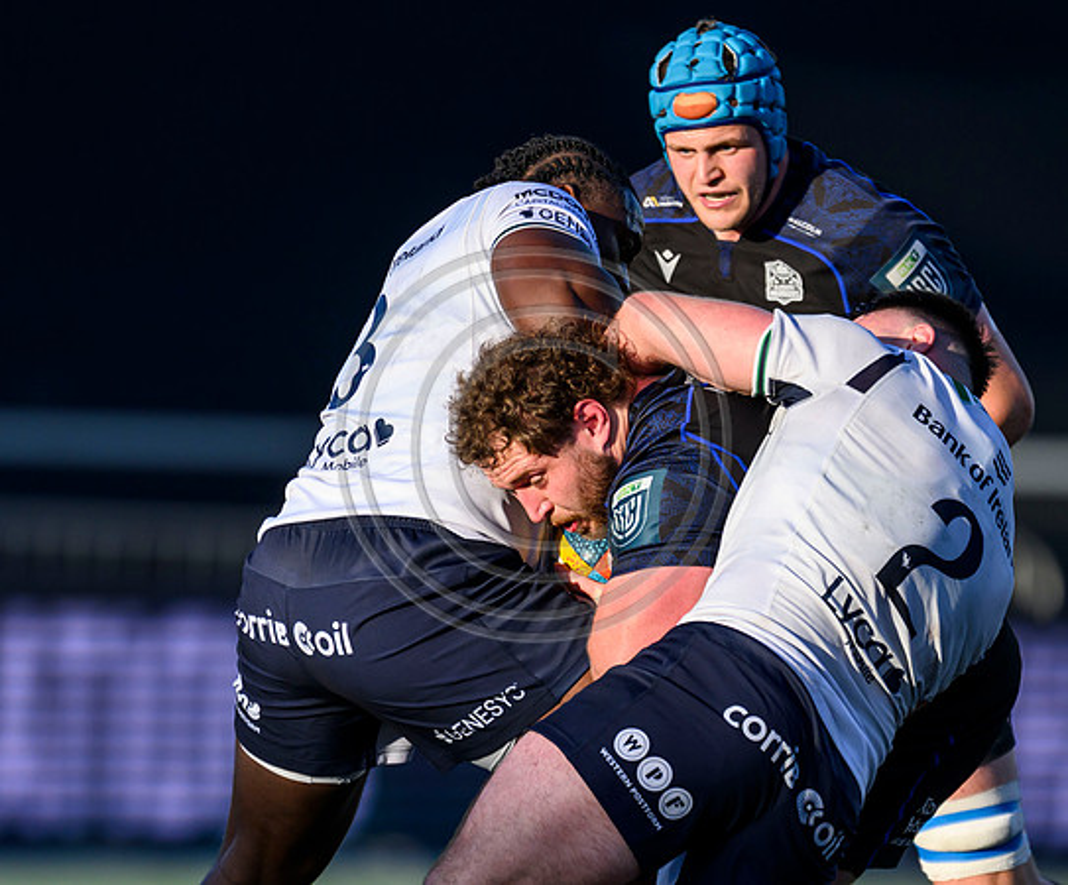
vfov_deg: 1.4
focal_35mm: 1107
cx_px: 520
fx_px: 35487
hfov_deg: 1.7
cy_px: 679
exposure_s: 1/2000
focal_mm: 560
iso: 500
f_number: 4
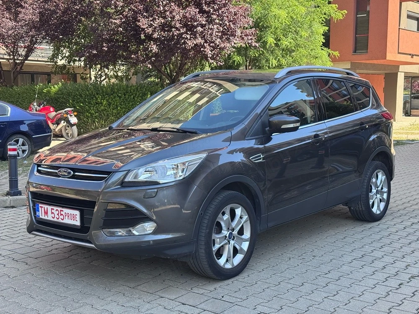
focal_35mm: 48
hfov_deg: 39.7
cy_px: 157
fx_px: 581
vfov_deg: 30.3
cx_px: 210
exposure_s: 1/442
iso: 64
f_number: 1.78
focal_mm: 6.76
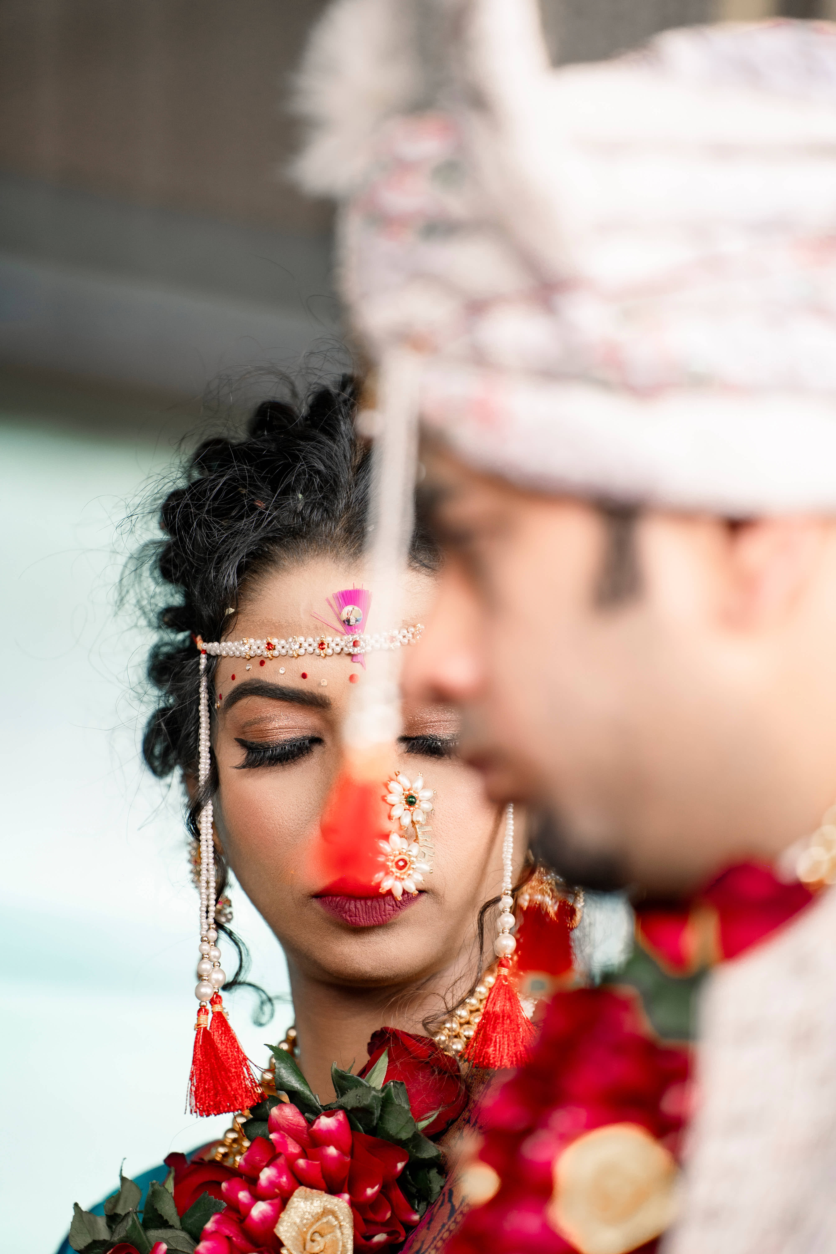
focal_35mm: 180
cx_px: 418
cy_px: 627
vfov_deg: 11.4
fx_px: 6270
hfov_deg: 7.6
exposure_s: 1/320
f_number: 2.8
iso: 500
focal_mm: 180
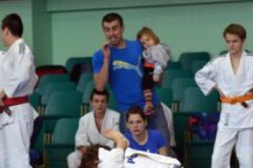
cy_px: 107
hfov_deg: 14.8
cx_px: 58
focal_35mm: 138
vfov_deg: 9.9
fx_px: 968
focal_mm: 50
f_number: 2.2
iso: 1000
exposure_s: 1/1600
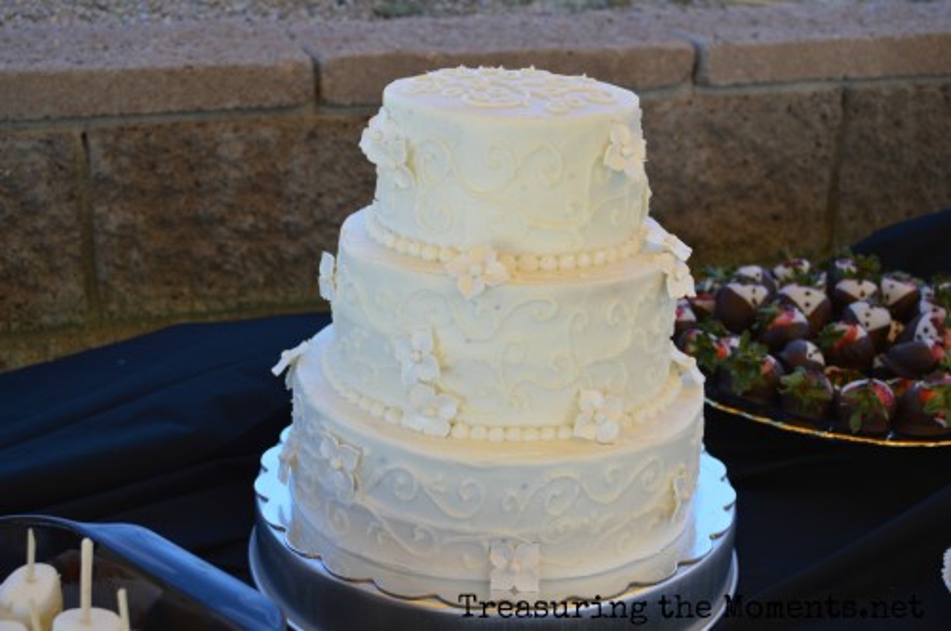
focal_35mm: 52
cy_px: 316
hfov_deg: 37.9
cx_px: 476
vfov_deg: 25.7
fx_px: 1385
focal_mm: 35
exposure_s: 1/125
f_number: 5.6
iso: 125
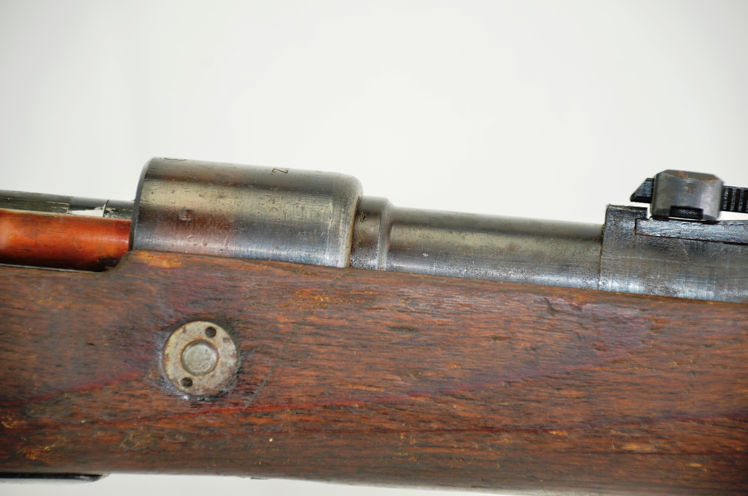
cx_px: 374
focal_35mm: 202
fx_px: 4199
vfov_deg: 6.8
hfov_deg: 10.2
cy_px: 248
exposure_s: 1/60
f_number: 5.6
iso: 400
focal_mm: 135
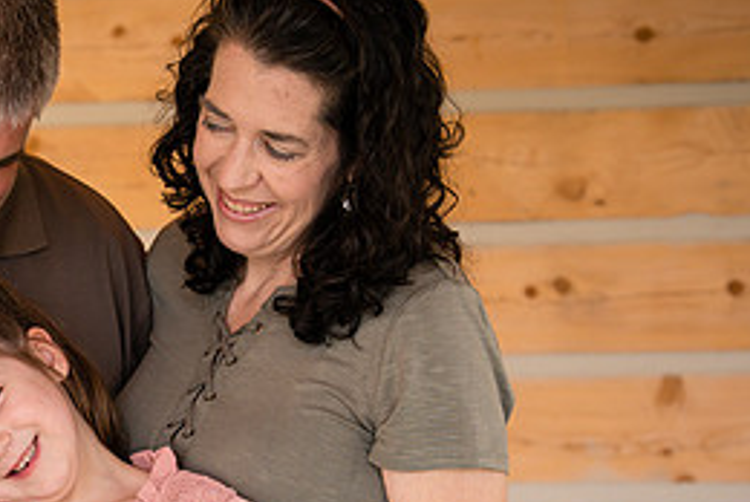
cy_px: 457
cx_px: 69
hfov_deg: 13.0
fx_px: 3254
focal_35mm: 156
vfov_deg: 8.8
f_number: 5.6
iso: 250
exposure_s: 1/250
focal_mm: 70
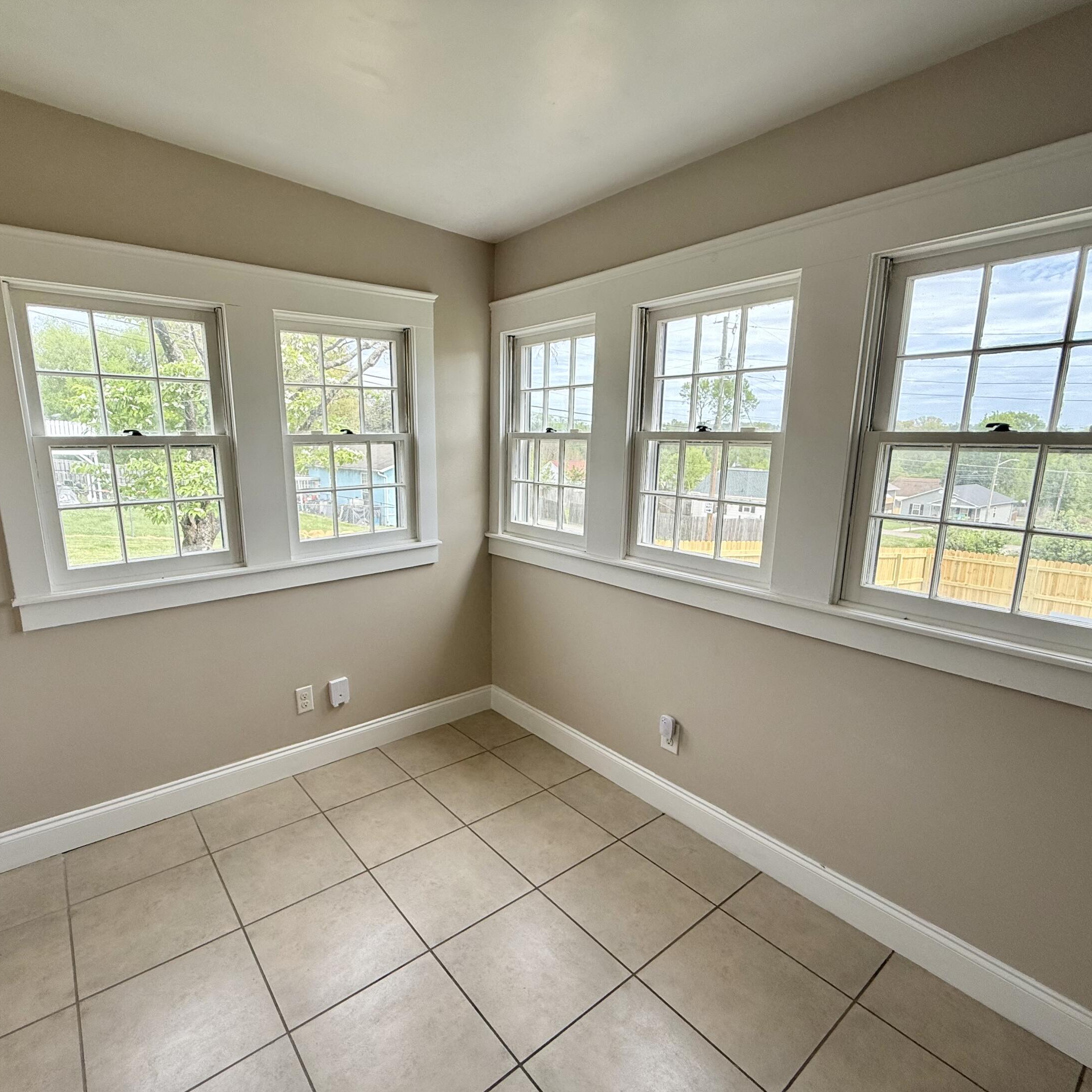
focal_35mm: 17
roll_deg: -0.3
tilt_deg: -9.1
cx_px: 506
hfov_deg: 83.8
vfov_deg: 84.0
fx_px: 607
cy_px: 558
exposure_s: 1/522
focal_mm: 2.22
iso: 64
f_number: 2.2
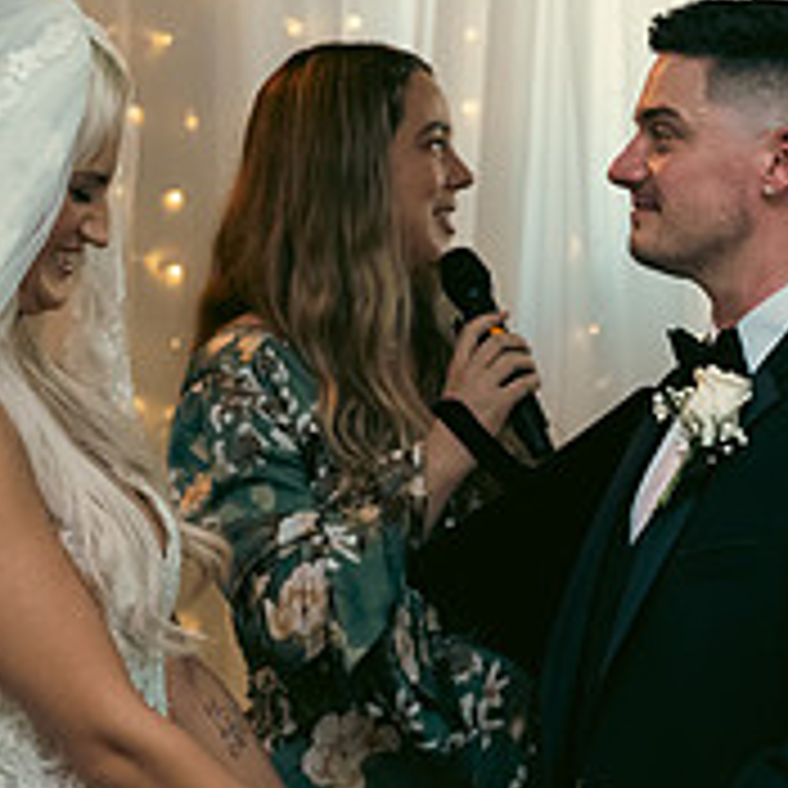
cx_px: 585
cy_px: 484
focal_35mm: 135
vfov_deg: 12.9
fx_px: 3477
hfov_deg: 12.9
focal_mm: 48
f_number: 3.5
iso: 1250
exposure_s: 1/160
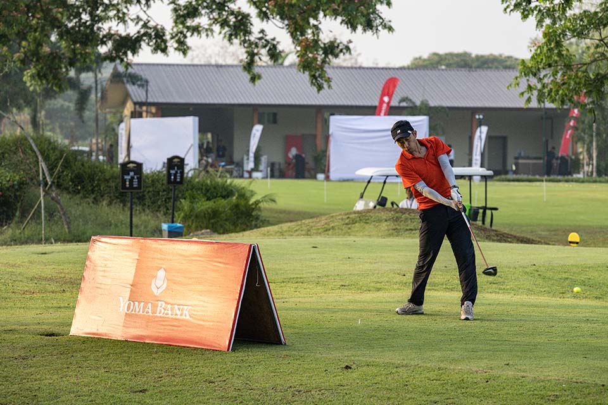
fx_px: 2449
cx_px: 304
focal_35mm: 145
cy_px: 202
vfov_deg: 9.5
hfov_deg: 14.2
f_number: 5.6
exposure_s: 1/2500
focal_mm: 145
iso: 2500
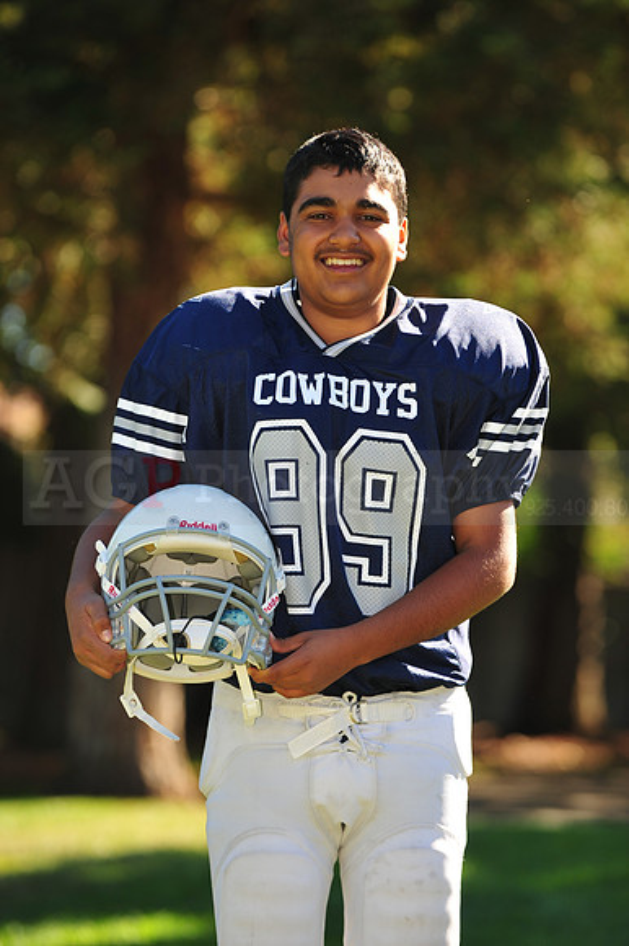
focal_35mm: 190
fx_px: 4985
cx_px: 314
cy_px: 473
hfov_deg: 7.2
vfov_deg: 10.8
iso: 200
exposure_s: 1/320
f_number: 4.5
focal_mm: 190
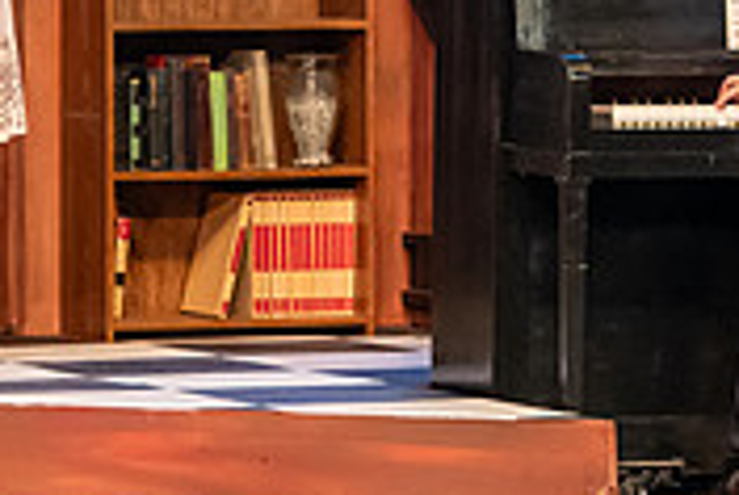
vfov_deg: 3.1
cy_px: -178
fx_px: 9130
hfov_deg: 4.6
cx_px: 223
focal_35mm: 444
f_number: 3.2
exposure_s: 1/200
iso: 2500
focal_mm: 135
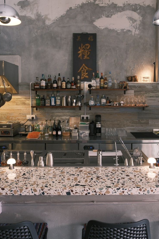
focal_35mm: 35
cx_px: 88
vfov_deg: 54.3
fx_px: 232
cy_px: 105
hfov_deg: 37.8
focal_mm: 19.7
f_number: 9
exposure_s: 1/5
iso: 1250
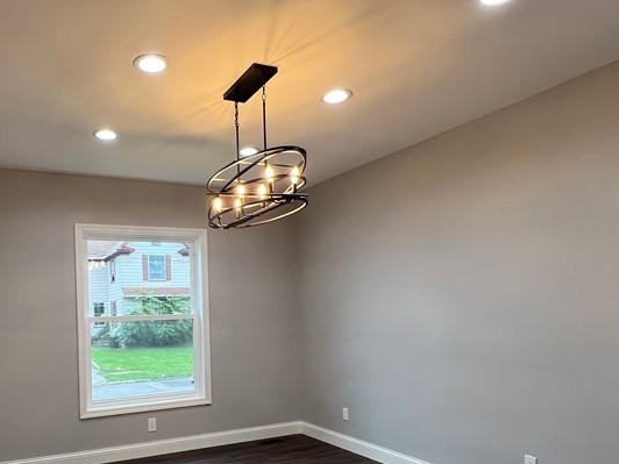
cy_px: 309
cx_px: 194
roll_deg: +2.0
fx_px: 447
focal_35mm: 25
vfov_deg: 53.8
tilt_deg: -0.5
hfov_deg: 67.0
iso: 160
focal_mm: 1.57
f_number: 1.8
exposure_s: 1/120
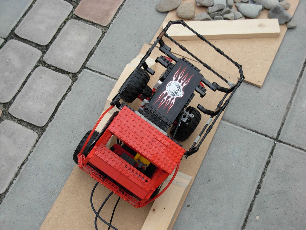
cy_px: 115
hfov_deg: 27.8
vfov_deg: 21.0
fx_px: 619
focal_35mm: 70
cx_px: 153
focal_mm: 11.5
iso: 79
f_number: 3.5
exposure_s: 1/287
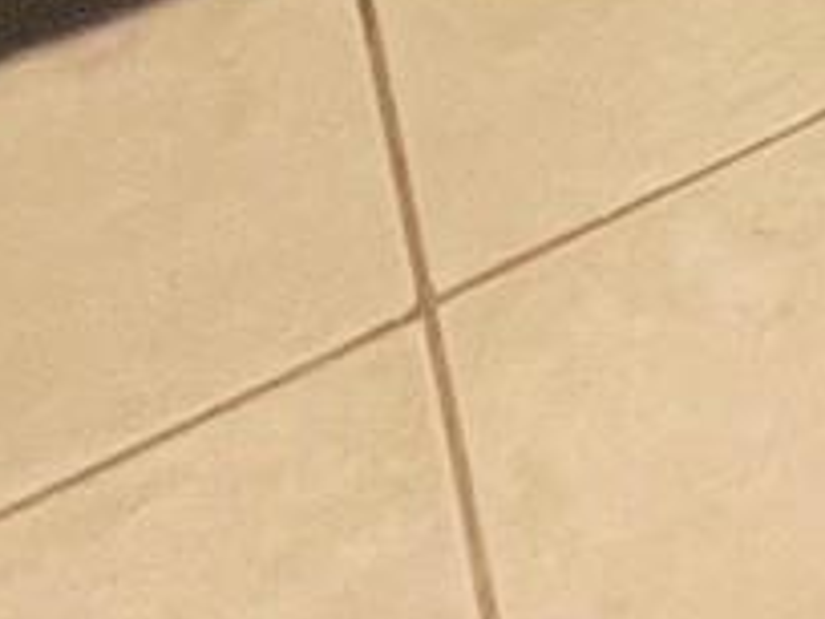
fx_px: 2431
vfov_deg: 8.4
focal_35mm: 102
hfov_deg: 13.8
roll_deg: -3.2
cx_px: 1961
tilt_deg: -9.9
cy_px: -1772
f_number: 1.8
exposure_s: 1/60
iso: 250
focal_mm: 1.57
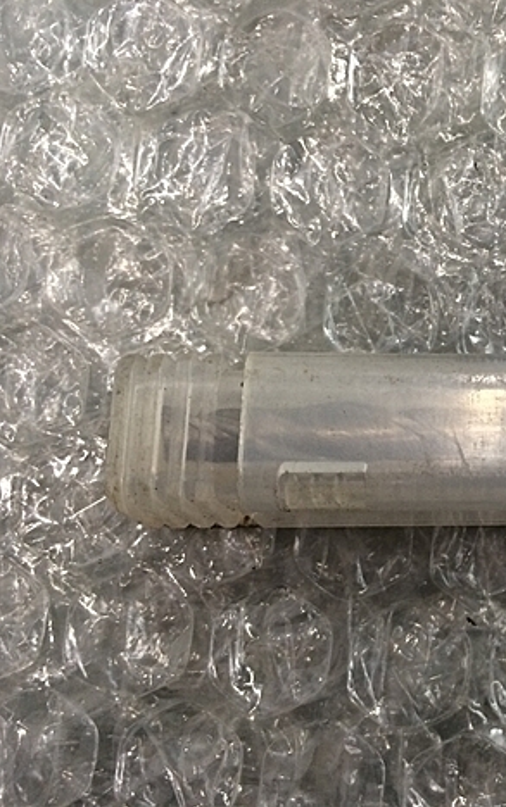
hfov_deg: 28.5
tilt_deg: -86.4
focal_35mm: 42
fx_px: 926
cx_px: 518
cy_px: 397
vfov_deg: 47.2
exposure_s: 1/30
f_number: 2.2
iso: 100
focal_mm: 4.15
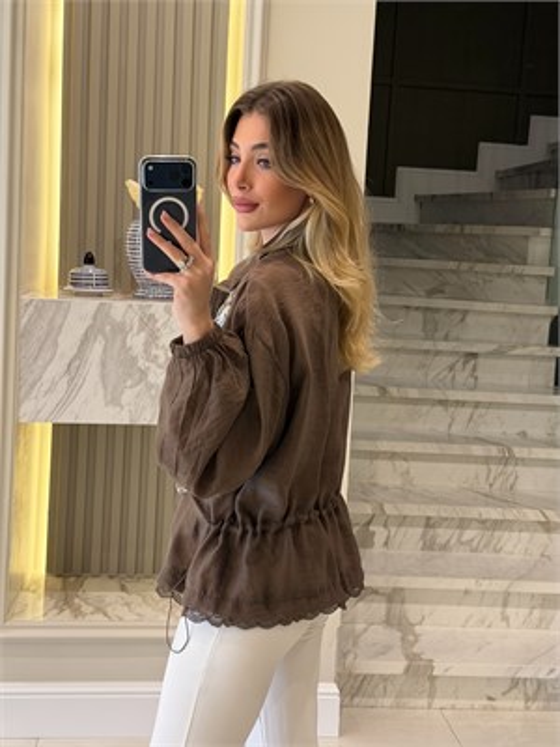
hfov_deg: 30.3
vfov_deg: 39.7
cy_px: 374
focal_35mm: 48
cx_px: 280
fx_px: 1035
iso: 200
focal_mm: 6.76
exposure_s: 1/60
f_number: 1.78
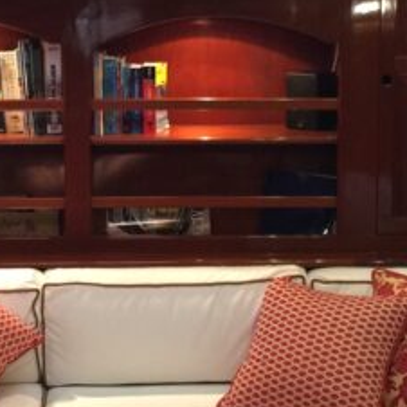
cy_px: 133
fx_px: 1157
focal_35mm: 87
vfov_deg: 19.9
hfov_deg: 19.9
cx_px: 149
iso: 125
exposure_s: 1/15
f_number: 2.2
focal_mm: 4.15
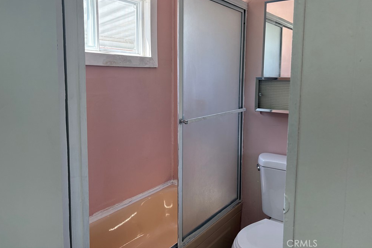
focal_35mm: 28
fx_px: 289
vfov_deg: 46.2
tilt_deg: -6.1
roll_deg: +0.2
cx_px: 190
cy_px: 104
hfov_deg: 65.5
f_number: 1.6
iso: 125
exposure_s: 1/182
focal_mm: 5.96
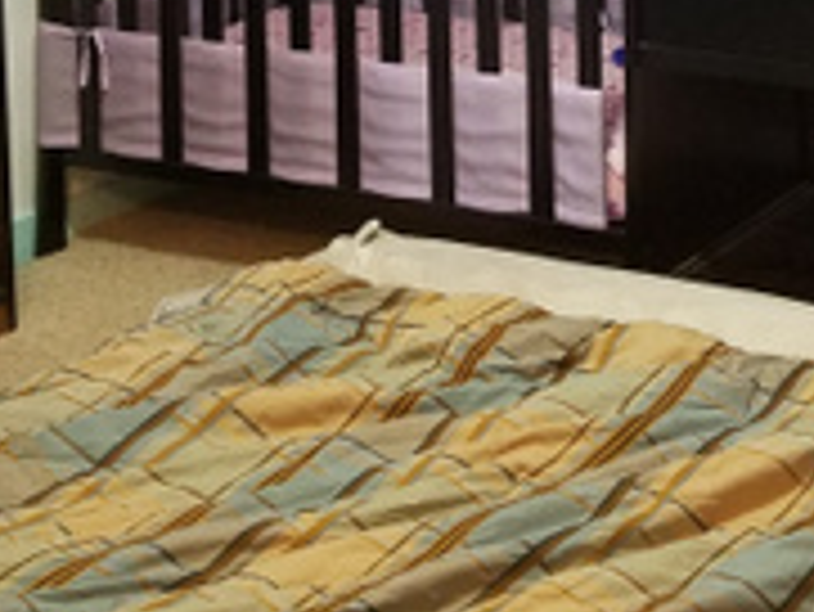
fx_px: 2165
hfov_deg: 21.1
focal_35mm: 92
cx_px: 630
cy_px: -324
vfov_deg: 14.9
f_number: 1.7
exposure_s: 1/15
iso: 200
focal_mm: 4.2
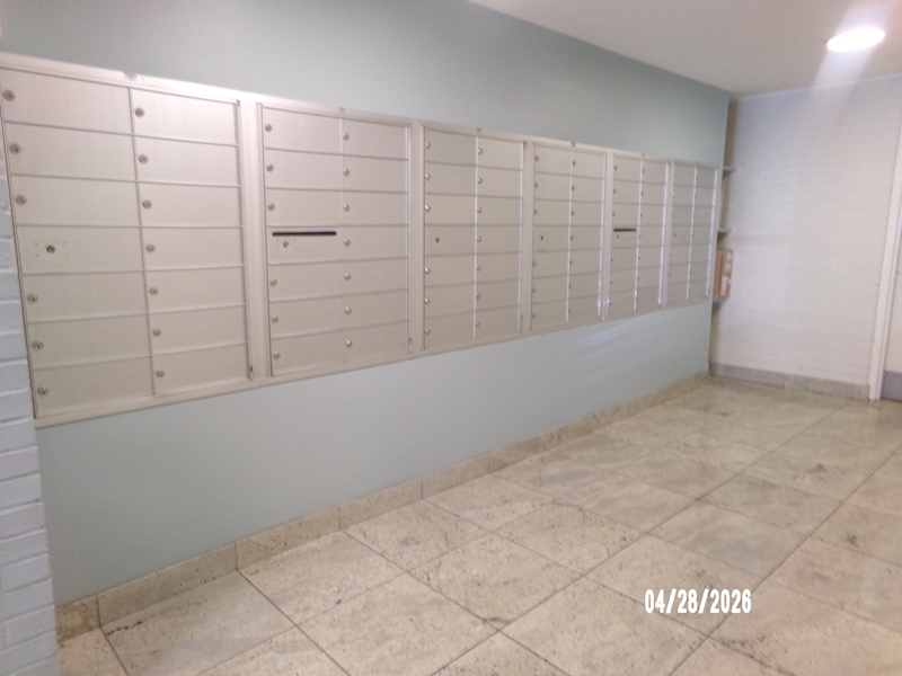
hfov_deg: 71.6
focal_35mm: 24
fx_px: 625
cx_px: 451
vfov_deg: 56.8
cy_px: 338
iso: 458
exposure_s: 1/17
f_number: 3.7
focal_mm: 4.3
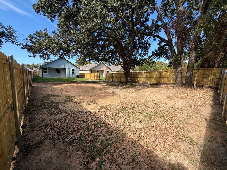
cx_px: 114
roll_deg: -1.3
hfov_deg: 102.1
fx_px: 92
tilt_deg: -5.2
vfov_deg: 85.7
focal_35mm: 14
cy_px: 85
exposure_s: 1/644
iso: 40
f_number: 2.2
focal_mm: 2.22
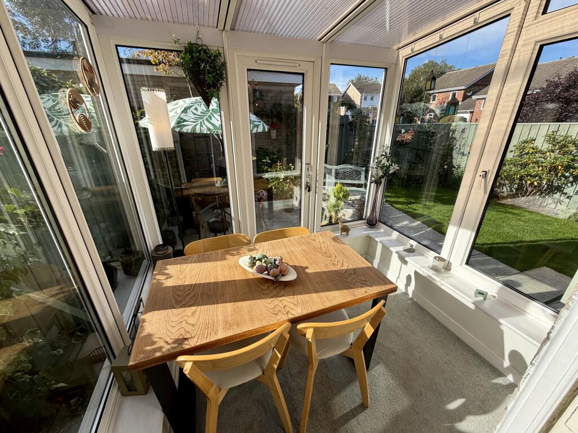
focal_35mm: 14
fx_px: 234
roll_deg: +0.1
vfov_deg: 85.7
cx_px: 289
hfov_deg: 102.1
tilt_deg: -22.5
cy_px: 216
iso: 40
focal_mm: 2.22
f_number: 2.2
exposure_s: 1/770
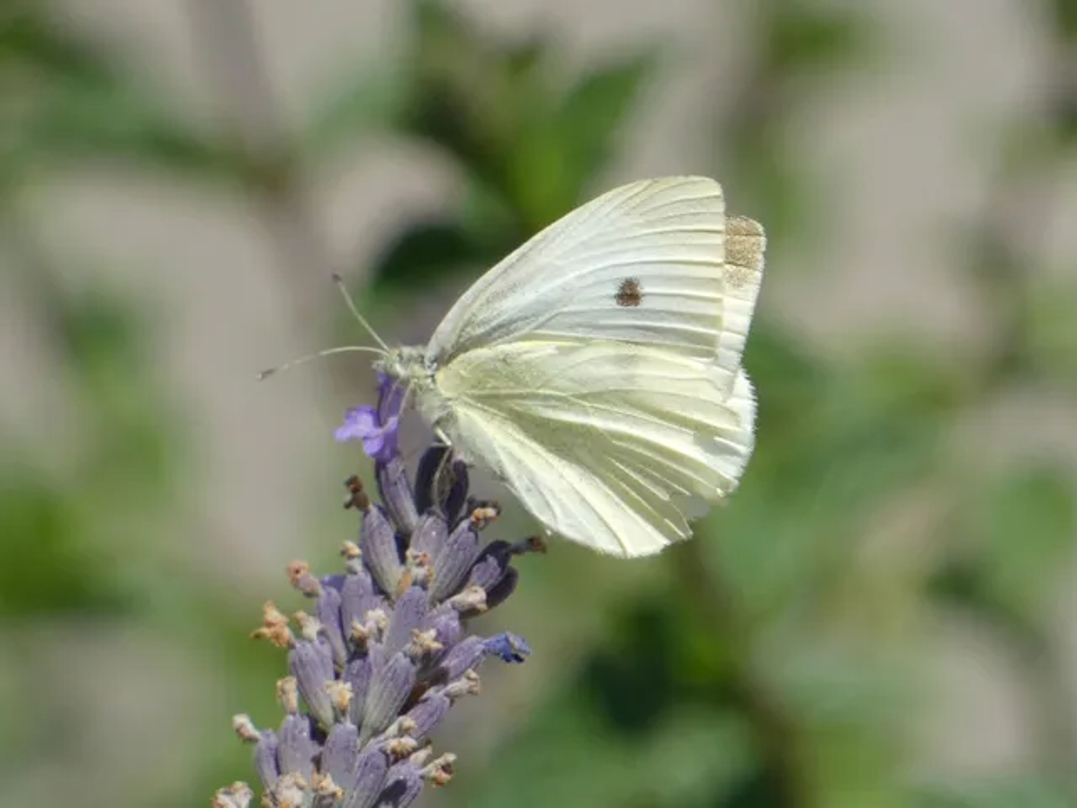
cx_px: 538
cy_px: 404
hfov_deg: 2.9
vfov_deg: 2.2
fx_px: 21188
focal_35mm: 681
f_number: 5.6
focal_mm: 121.9
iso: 80
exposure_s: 1/400
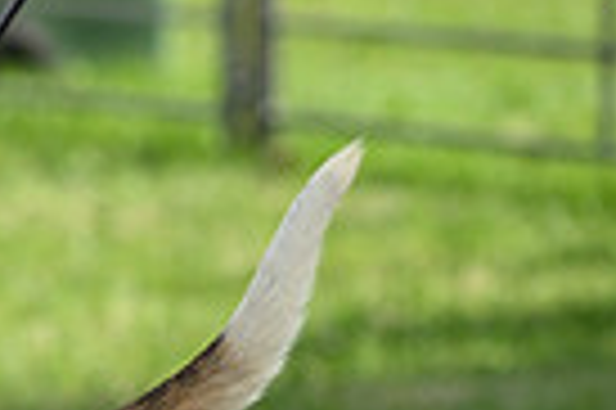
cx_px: -647
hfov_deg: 4.0
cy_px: 705
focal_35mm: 516
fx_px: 8819
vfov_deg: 2.6
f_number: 4.5
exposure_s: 1/1000
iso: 220
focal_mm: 122
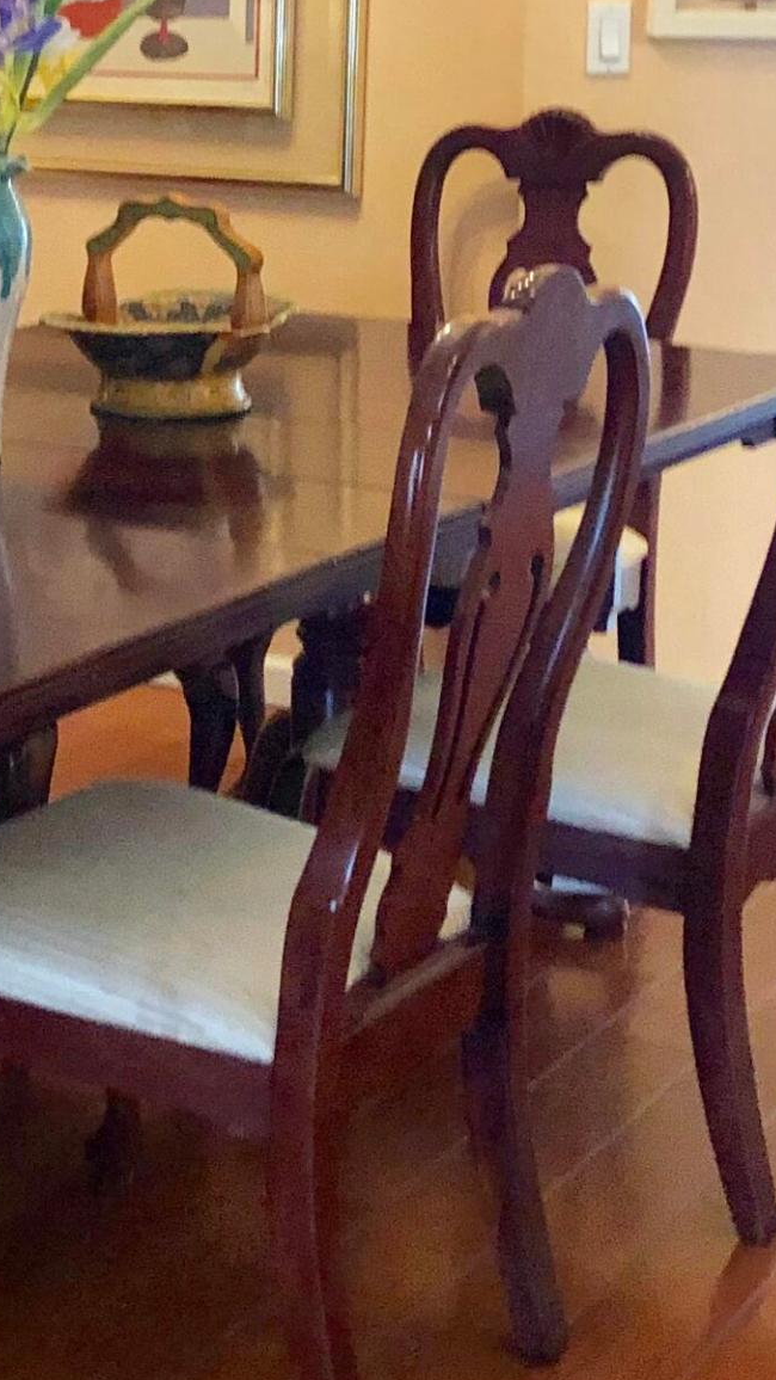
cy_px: 389
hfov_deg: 15.5
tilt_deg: -7.5
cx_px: -73
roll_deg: +1.1
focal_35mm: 76
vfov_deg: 27.6
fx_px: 2781
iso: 100
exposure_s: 1/11
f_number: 1.8
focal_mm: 4
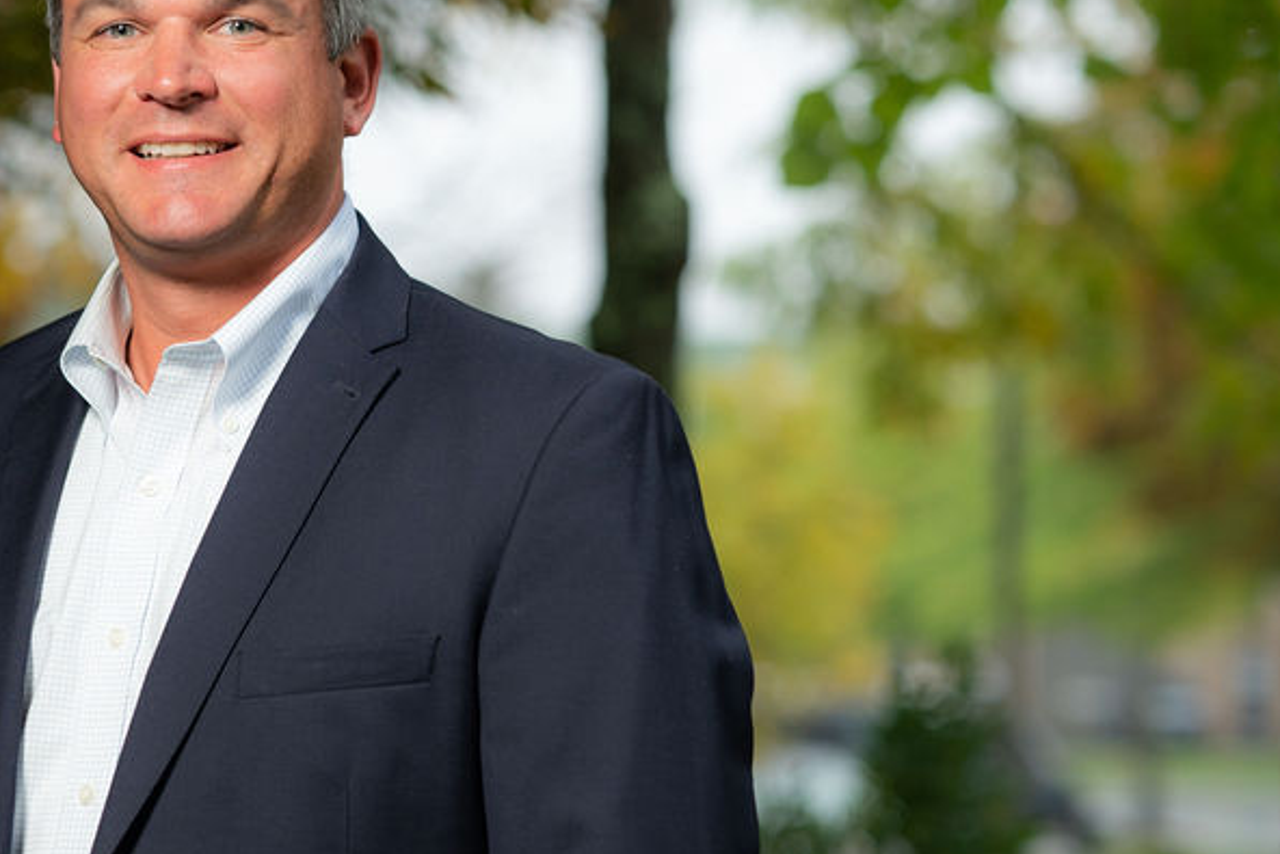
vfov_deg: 9.3
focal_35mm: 147
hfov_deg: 13.9
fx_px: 5228
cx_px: 223
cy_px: 375
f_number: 2.8
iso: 250
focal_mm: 85
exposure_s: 1/80
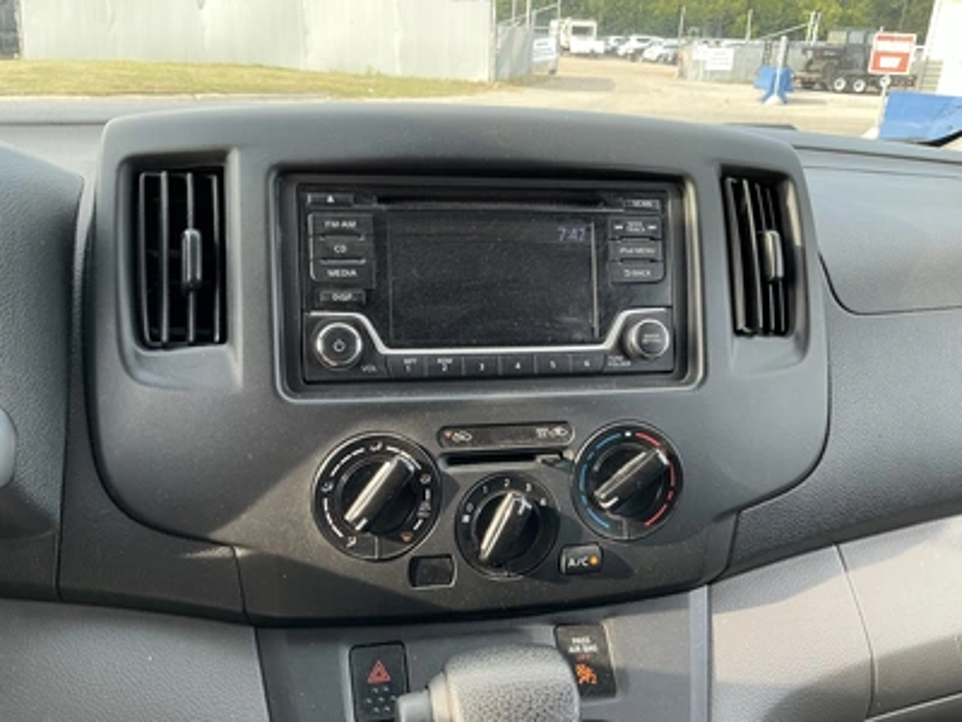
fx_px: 778
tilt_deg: -23.6
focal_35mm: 28
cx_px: 481
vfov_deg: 49.7
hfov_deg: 63.4
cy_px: 361
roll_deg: -2.4
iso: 50
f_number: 1.8
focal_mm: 3
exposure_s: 1/122
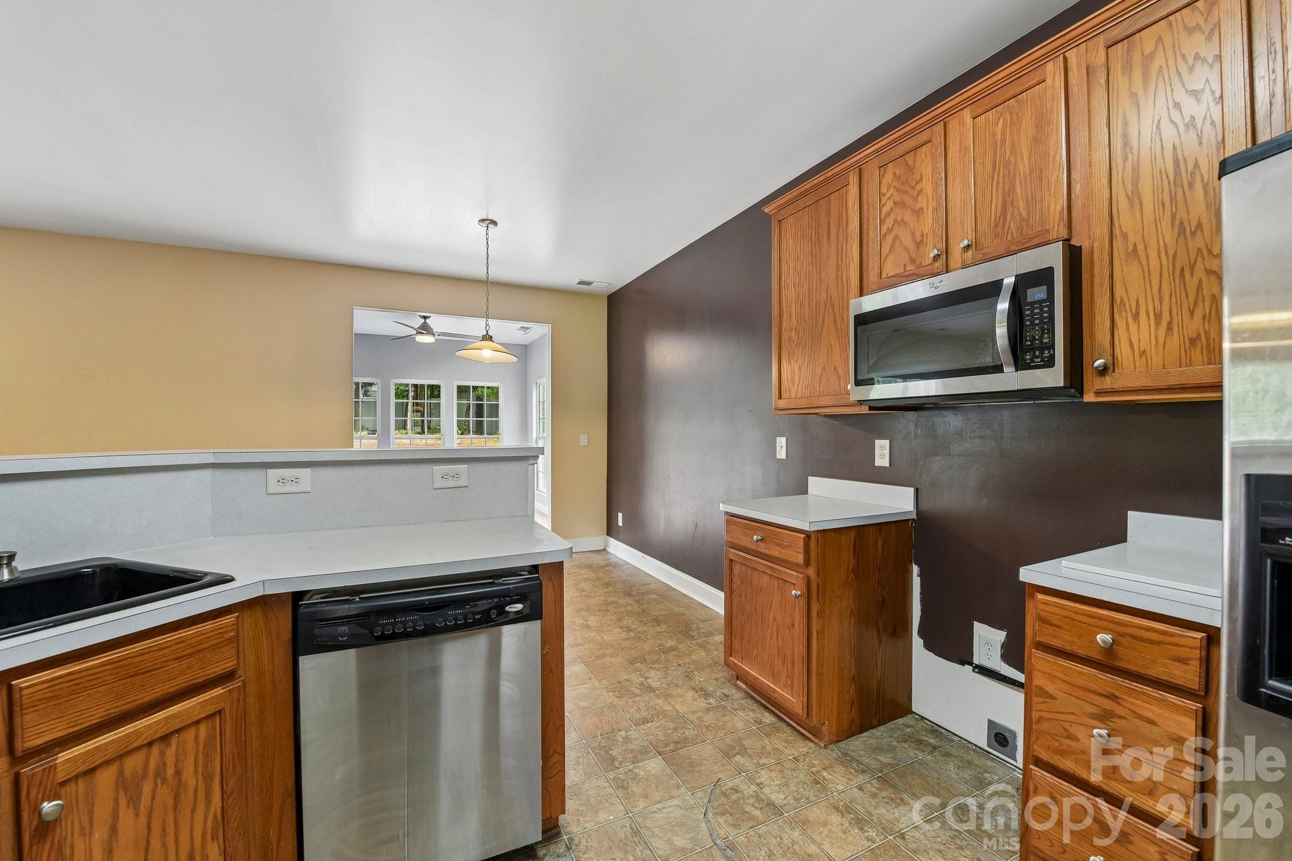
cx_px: 646
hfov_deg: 104.3
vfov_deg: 81.2
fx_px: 502
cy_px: 430
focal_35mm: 14
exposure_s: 1/4
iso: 200
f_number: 8
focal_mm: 14
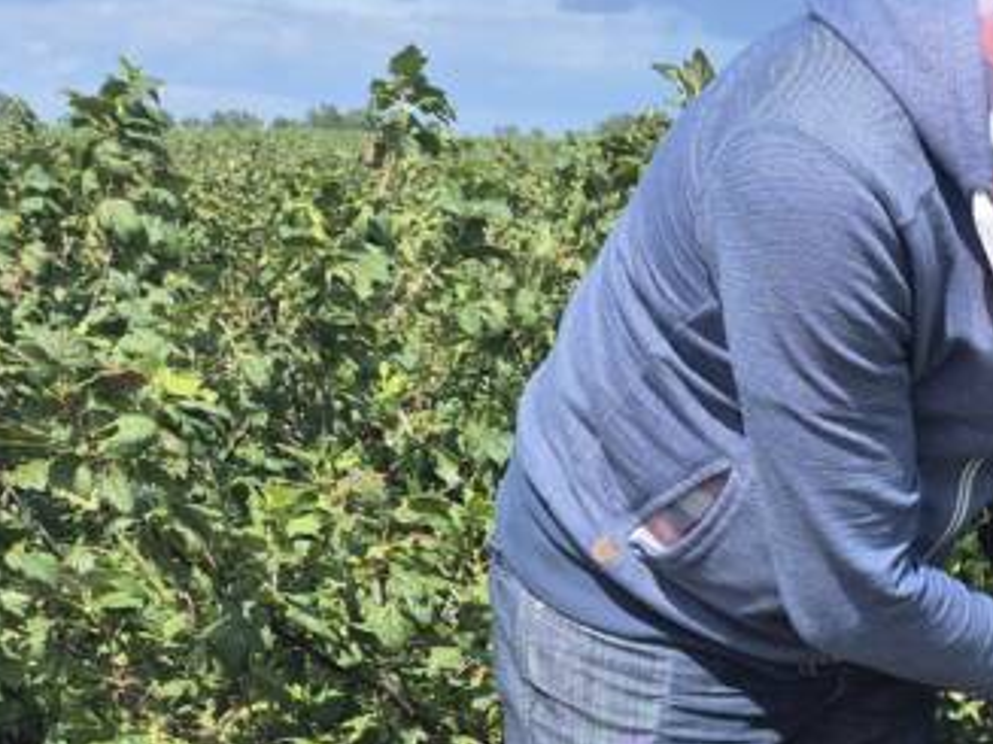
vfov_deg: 19.2
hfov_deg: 23.1
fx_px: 2065
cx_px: 1382
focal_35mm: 72
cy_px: 896
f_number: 1.8
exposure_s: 1/1368
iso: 25
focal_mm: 5.4
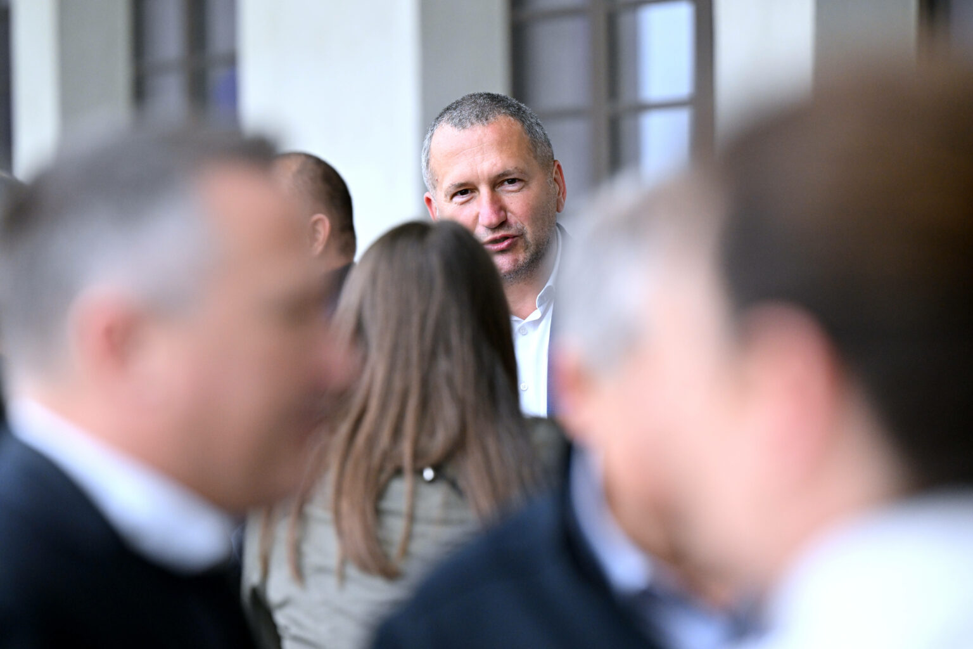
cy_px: 324
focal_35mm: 200
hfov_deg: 10.3
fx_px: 5405
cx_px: 486
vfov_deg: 6.9
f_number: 4
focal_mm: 200
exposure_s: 1/1000
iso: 2000
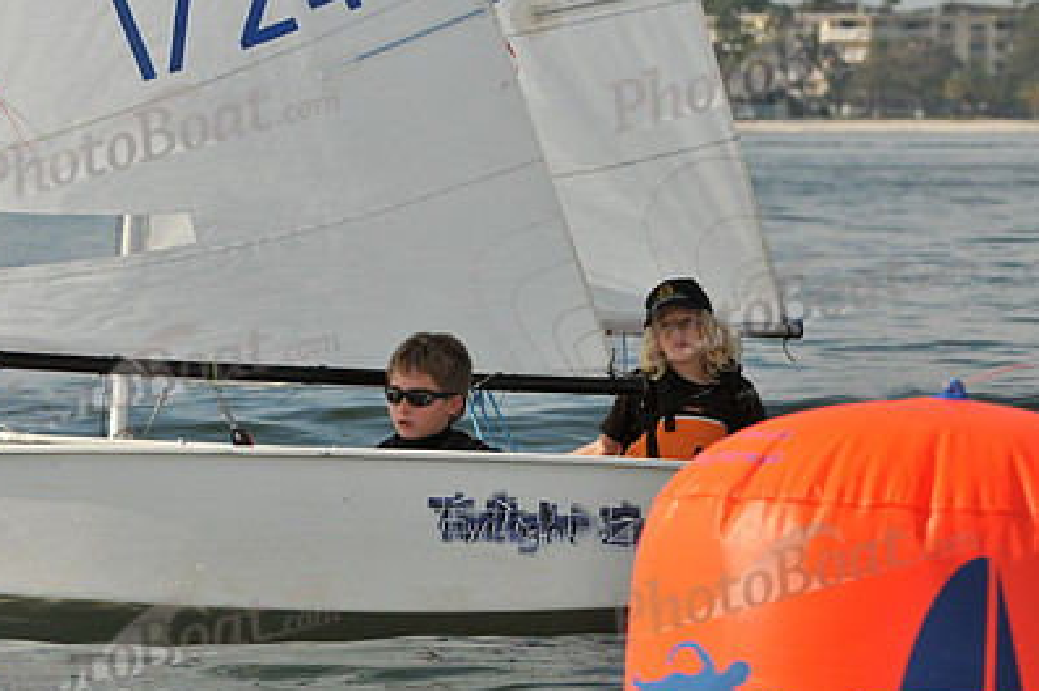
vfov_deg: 3.0
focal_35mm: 460
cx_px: 474
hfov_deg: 4.5
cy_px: 478
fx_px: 13265
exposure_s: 1/640
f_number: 9
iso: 200
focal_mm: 210
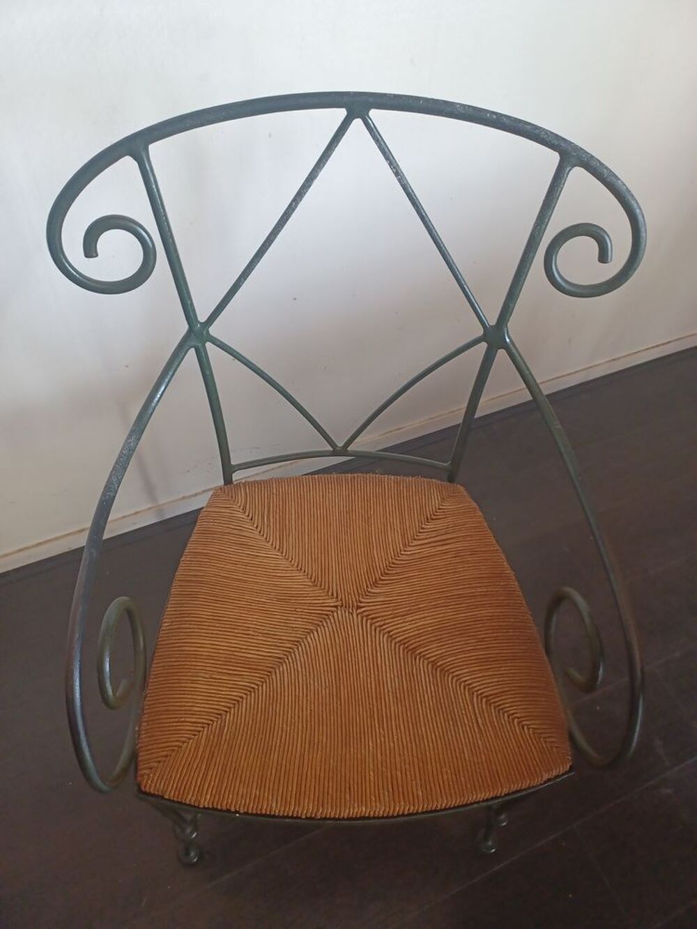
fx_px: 671
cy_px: 464
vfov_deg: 69.4
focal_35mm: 25
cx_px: 348
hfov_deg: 54.9
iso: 400
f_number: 1.8
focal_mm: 4.6
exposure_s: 1/33.3
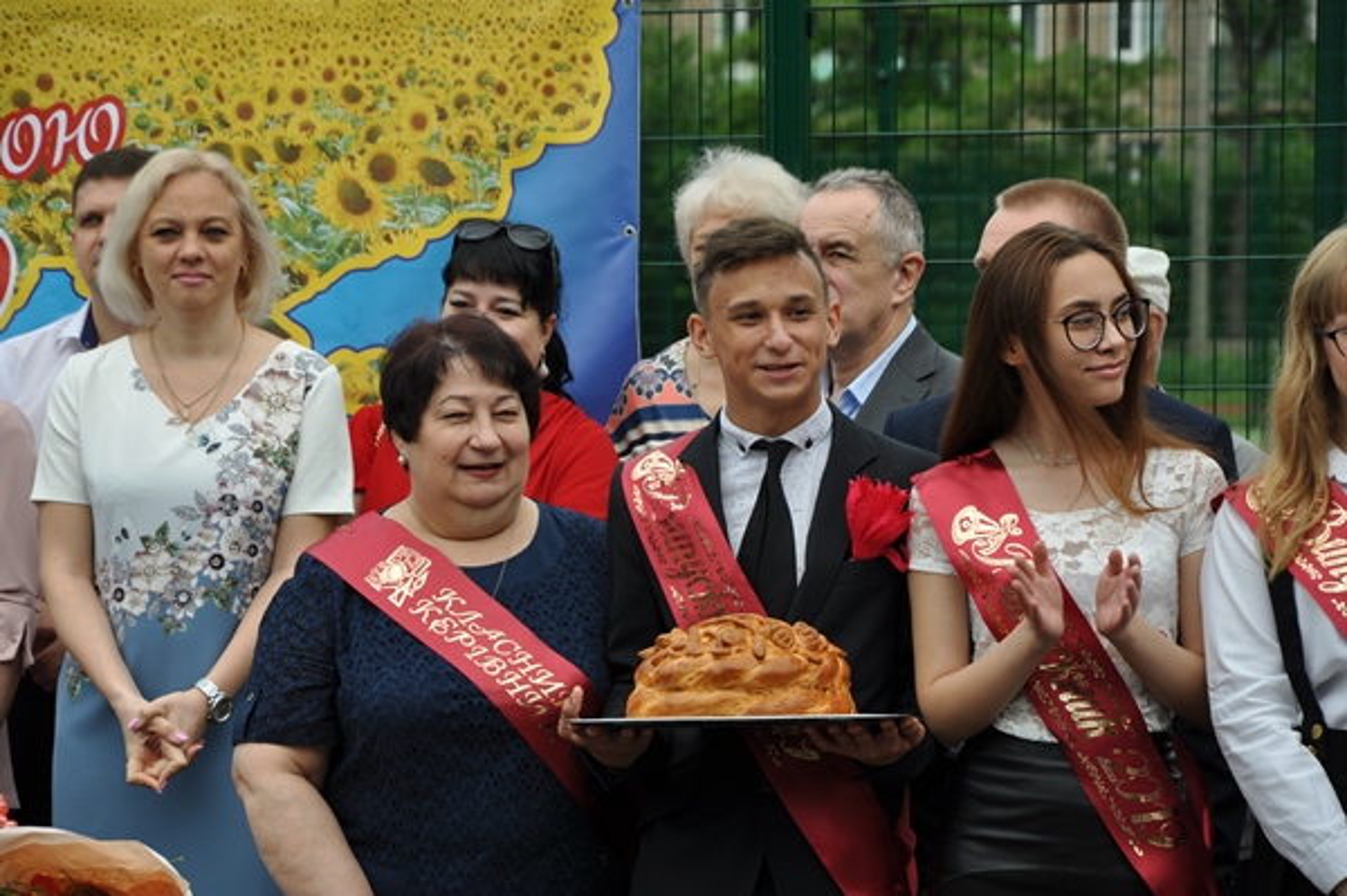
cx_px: 674
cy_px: 448
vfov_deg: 8.7
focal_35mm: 158
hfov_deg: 13.1
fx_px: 5888
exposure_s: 1/250
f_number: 8
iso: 200
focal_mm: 105
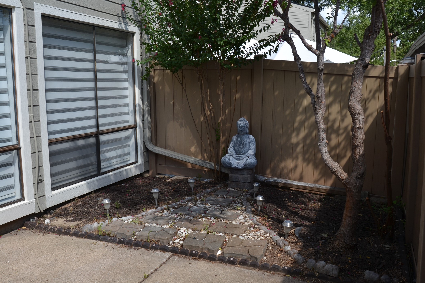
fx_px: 366
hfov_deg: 60.3
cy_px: 141
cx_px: 215
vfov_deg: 42.3
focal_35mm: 31
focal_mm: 20
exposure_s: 1/200
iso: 100
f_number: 7.1
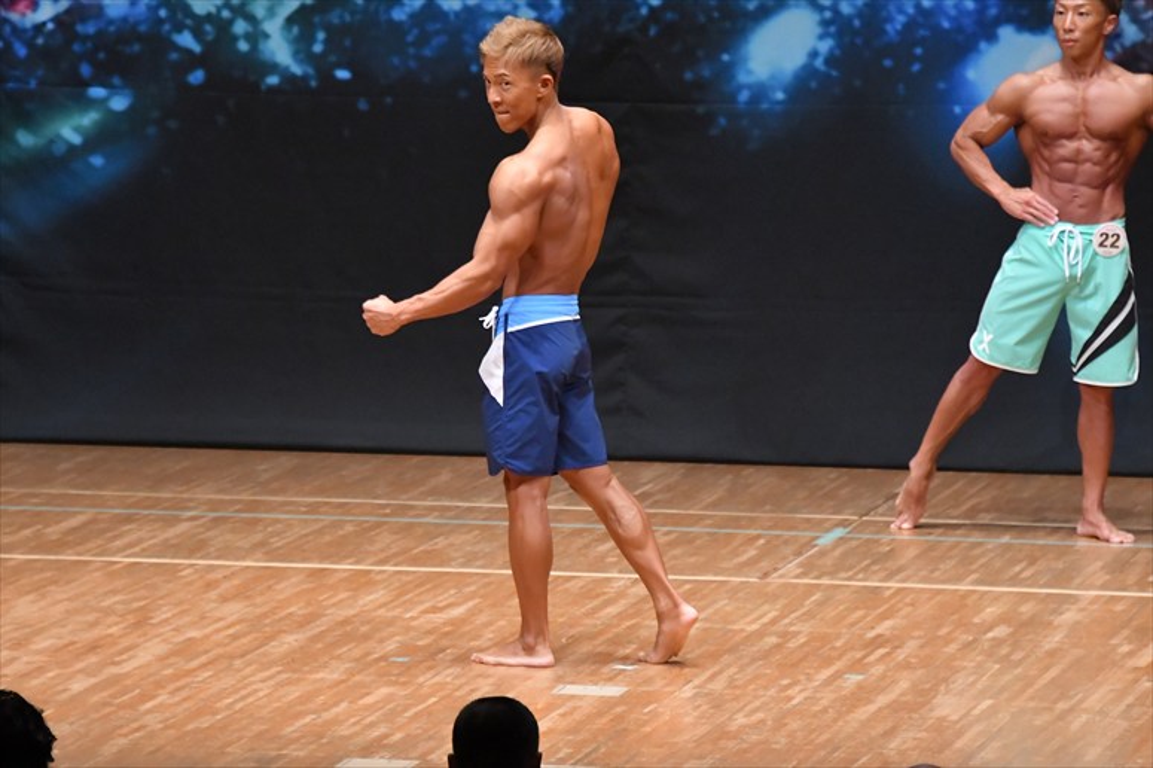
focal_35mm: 285
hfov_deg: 7.2
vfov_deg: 4.8
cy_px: 384
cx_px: 576
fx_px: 9124
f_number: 5.6
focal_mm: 190
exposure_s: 1/400
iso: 8000
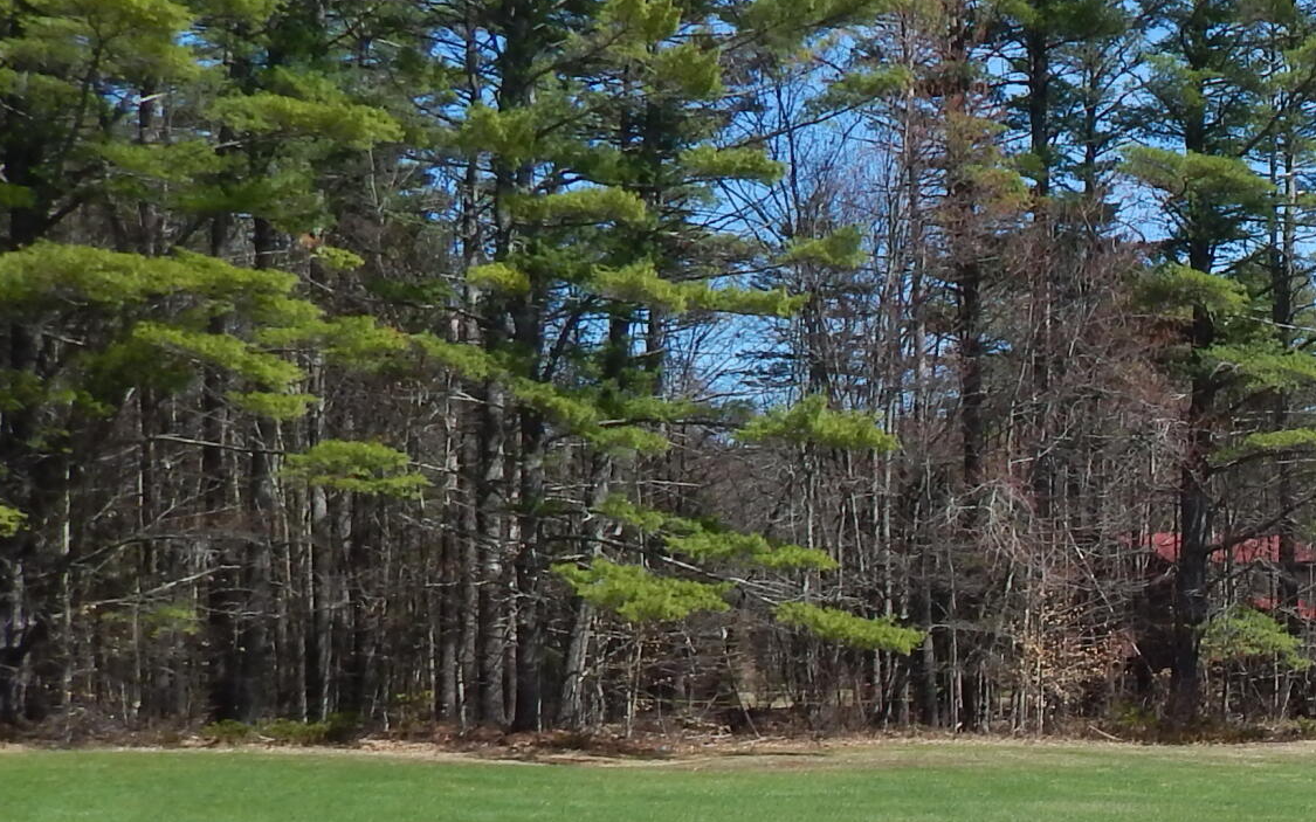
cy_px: 596
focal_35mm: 65
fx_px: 2331
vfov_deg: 19.9
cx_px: 1652
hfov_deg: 27.1
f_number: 3
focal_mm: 4
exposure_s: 1/1250
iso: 125
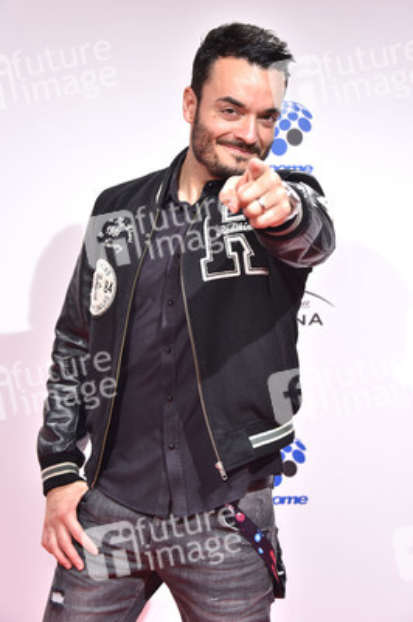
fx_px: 1241
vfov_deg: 28.1
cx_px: 206
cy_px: 311
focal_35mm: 72
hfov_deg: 18.9
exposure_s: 1/160
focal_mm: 72
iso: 1250
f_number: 5.6
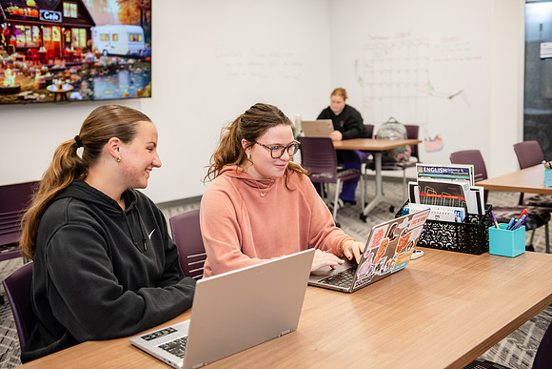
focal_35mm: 42
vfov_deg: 31.9
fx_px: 644
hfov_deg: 46.4
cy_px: 184
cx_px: 276
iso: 1000
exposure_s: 1/200
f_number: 3.2
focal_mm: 42
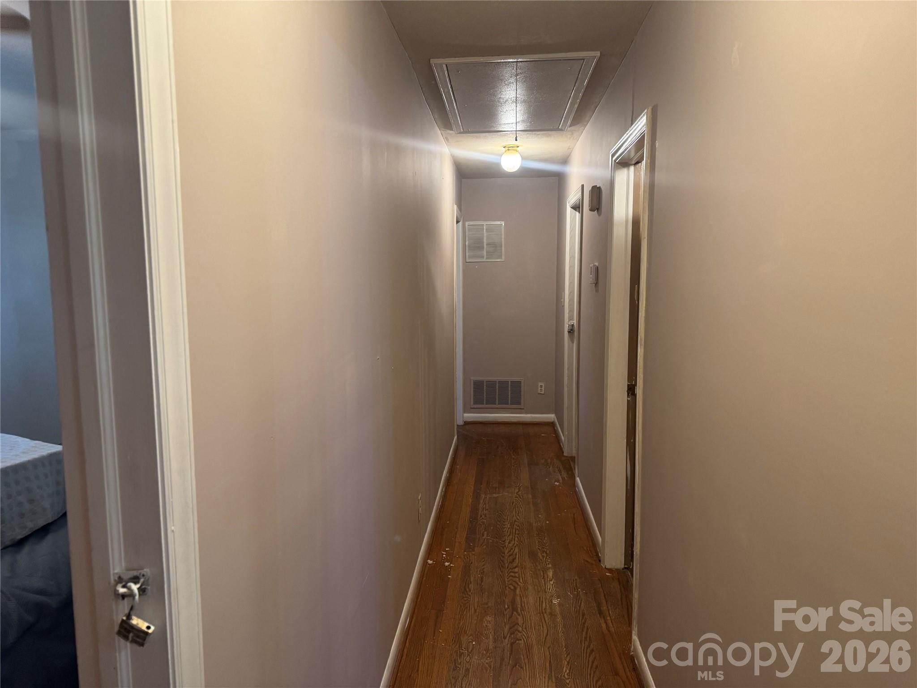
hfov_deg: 71.6
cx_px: 458
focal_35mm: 24
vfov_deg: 56.8
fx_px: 636
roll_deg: +1.2
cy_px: 344
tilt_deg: -4.9
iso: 250
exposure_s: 1/60
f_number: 1.78
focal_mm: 6.76
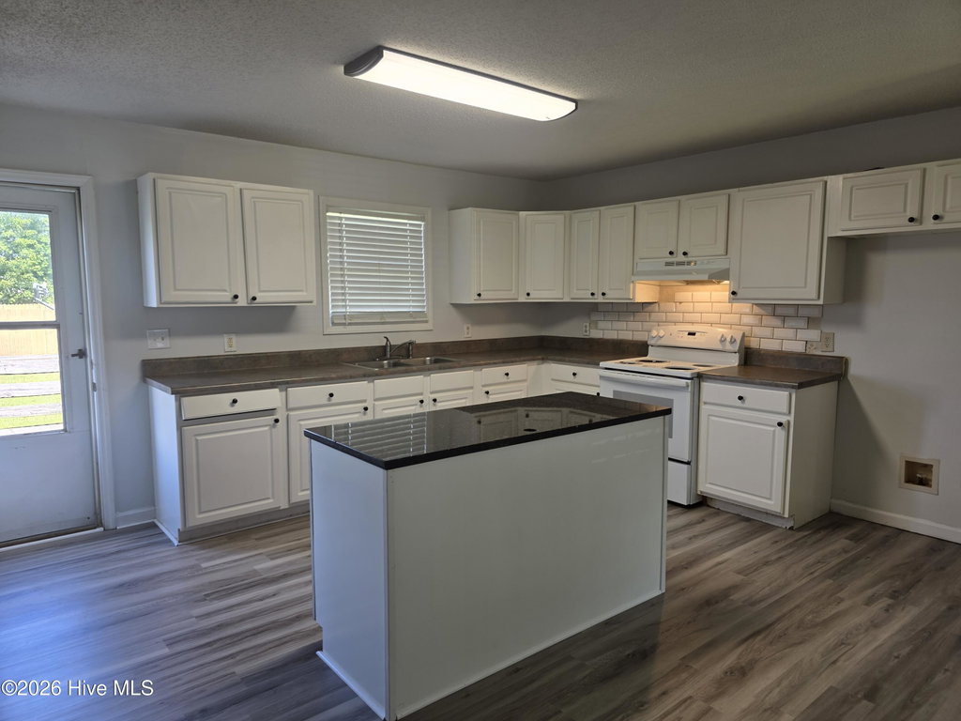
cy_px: 360
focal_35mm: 23
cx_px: 480
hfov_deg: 73.9
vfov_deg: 58.9
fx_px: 639
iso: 50
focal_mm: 6.3
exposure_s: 1/120
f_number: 1.7
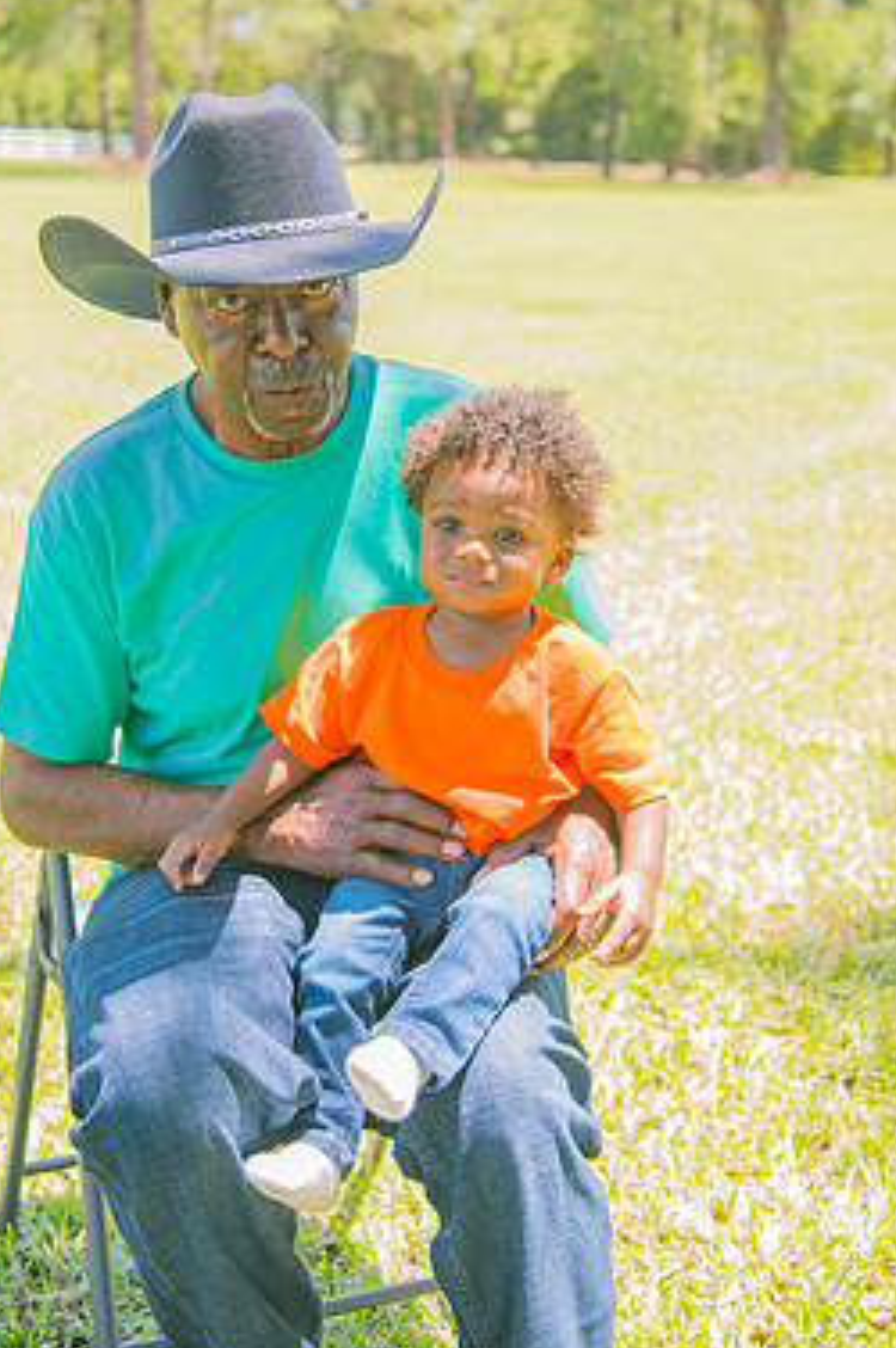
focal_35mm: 55
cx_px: 371
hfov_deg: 24.5
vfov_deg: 36.2
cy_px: 588
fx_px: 2057
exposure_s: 1/100
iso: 100
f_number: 4
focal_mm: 46
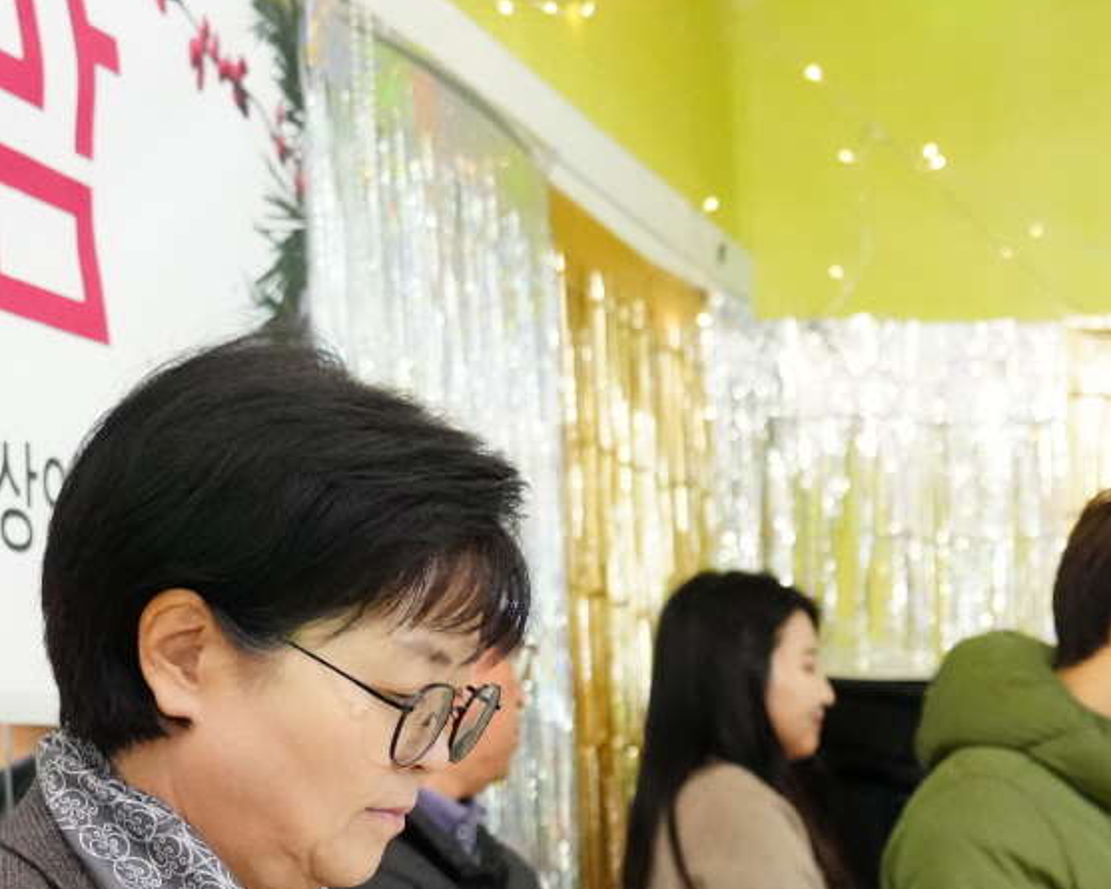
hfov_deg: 19.9
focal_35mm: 91
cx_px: 1283
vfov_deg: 16.1
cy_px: 1110
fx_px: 2993
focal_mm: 30
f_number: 4
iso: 8000
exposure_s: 1/160
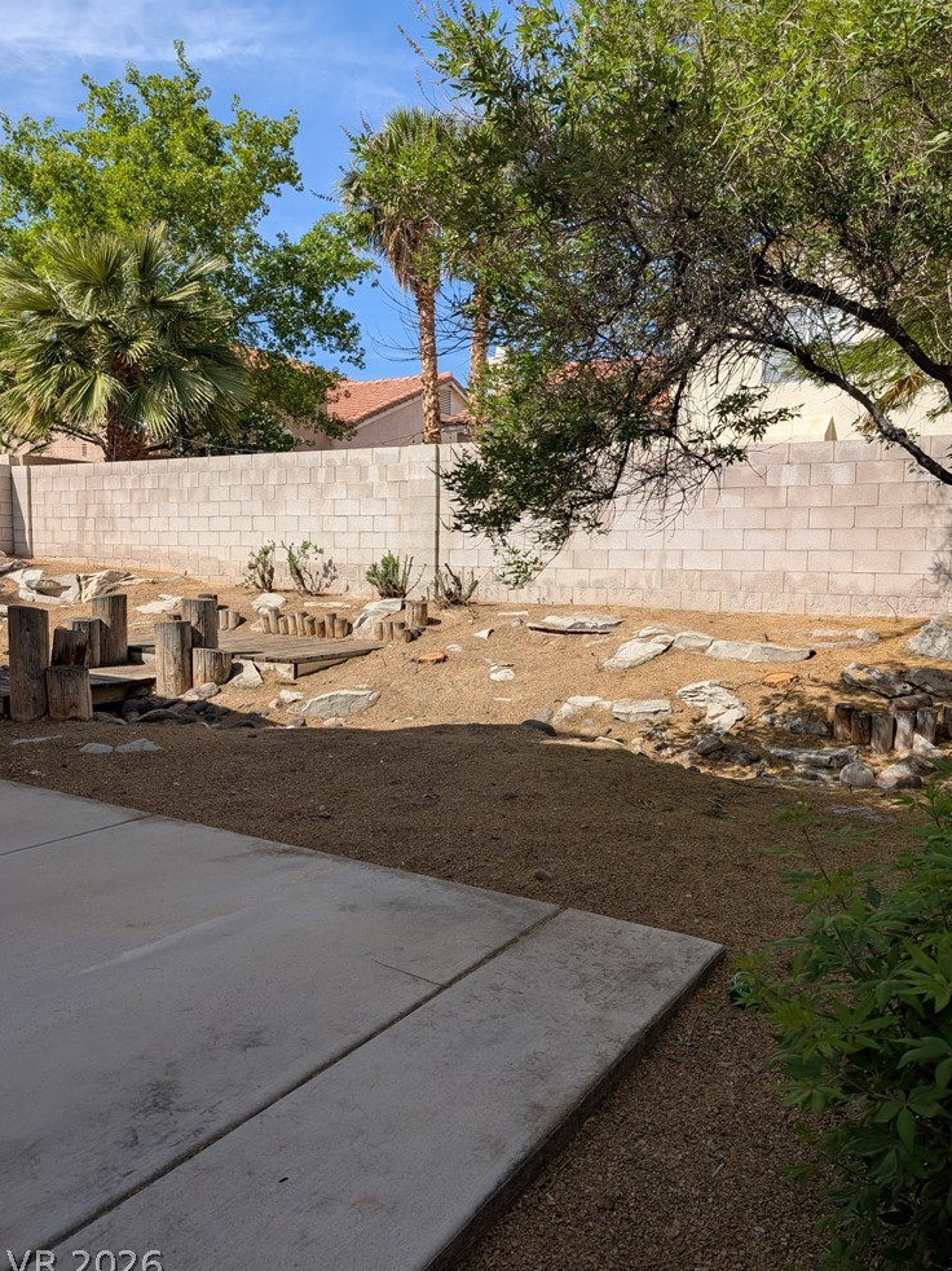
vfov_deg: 69.4
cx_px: 474
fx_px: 917
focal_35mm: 25
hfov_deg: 54.9
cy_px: 634
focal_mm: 6.9
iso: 20
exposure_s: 1/1018
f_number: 1.68
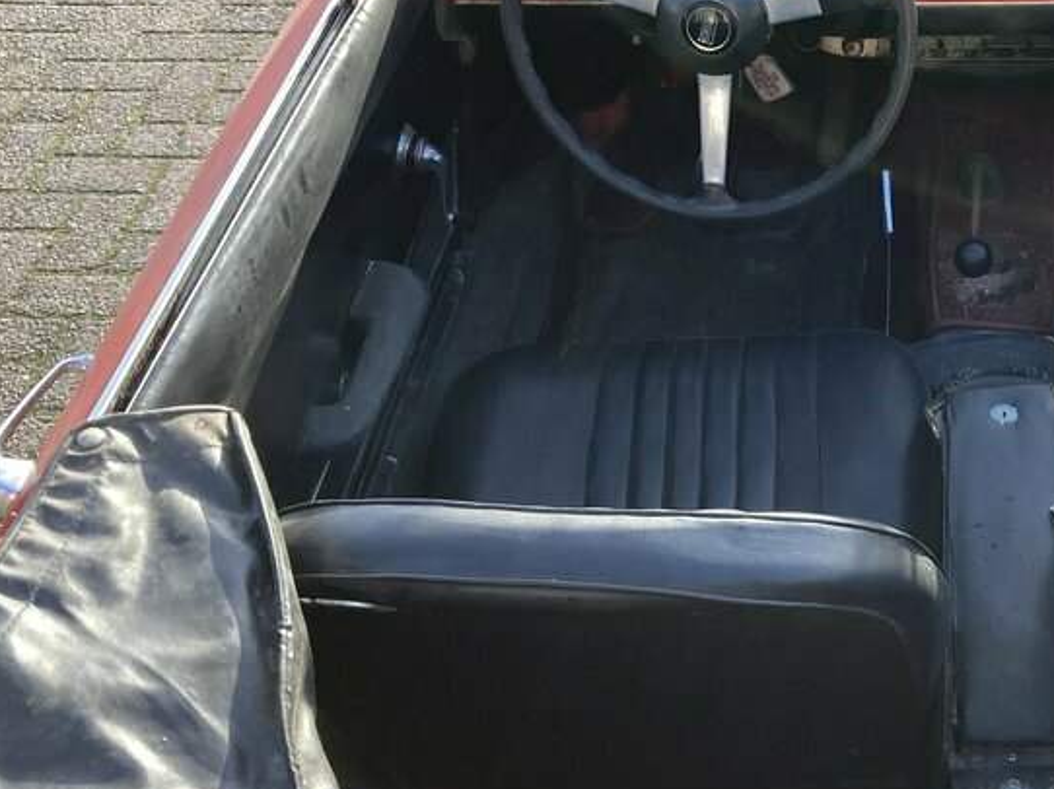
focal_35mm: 62
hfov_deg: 29.7
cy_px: 356
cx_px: 972
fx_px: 1887
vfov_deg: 23.6
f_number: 1.8
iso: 20
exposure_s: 1/292
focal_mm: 3.99
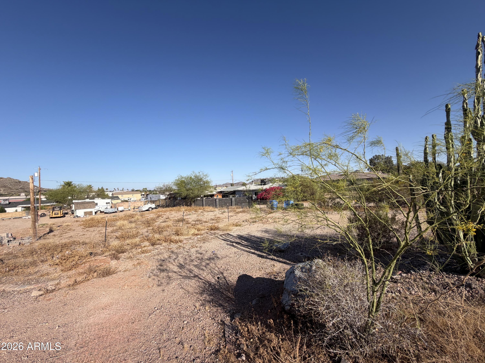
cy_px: 182
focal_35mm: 14
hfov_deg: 102.1
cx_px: 242
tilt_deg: +1.2
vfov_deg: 85.7
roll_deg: +3.4
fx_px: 196
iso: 20
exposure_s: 1/901
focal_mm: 2.22
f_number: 2.2
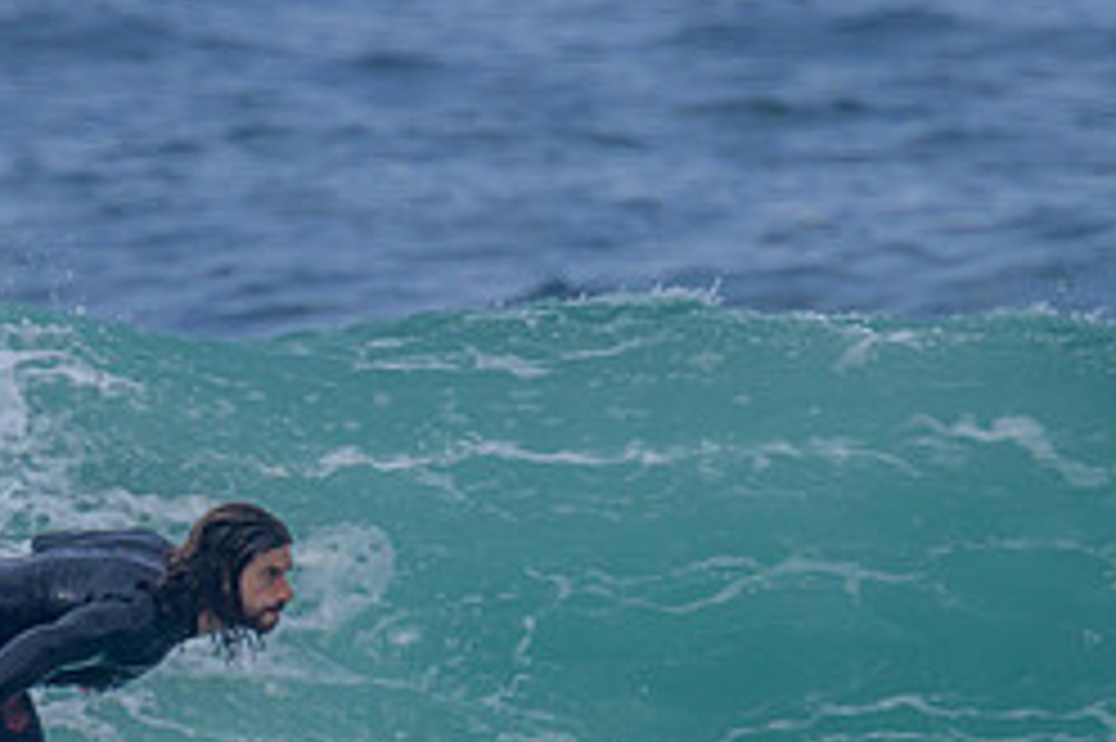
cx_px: 445
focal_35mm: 2518
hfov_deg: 0.8
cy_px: 586
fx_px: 78004
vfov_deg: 0.5
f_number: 11
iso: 640
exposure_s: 1/2000
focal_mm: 800
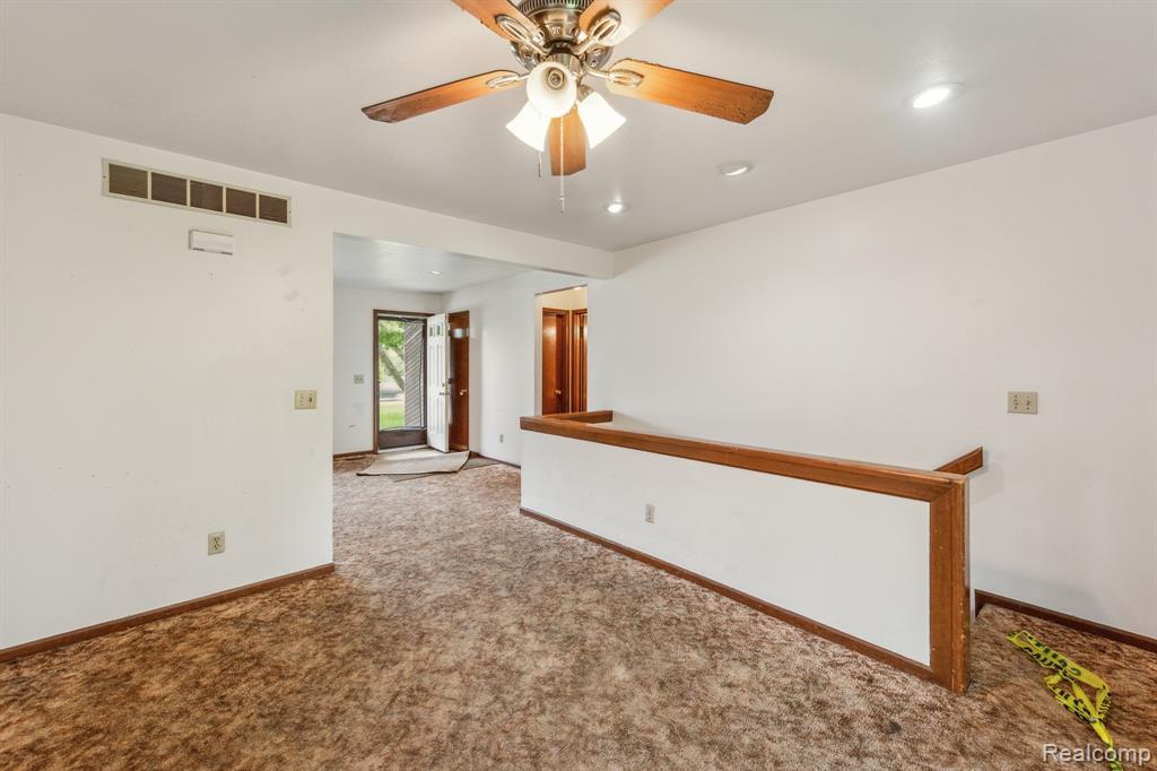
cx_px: 578
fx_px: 450
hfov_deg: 104.3
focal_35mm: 14
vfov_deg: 81.2
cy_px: 386
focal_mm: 14
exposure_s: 1/20
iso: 1000
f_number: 8
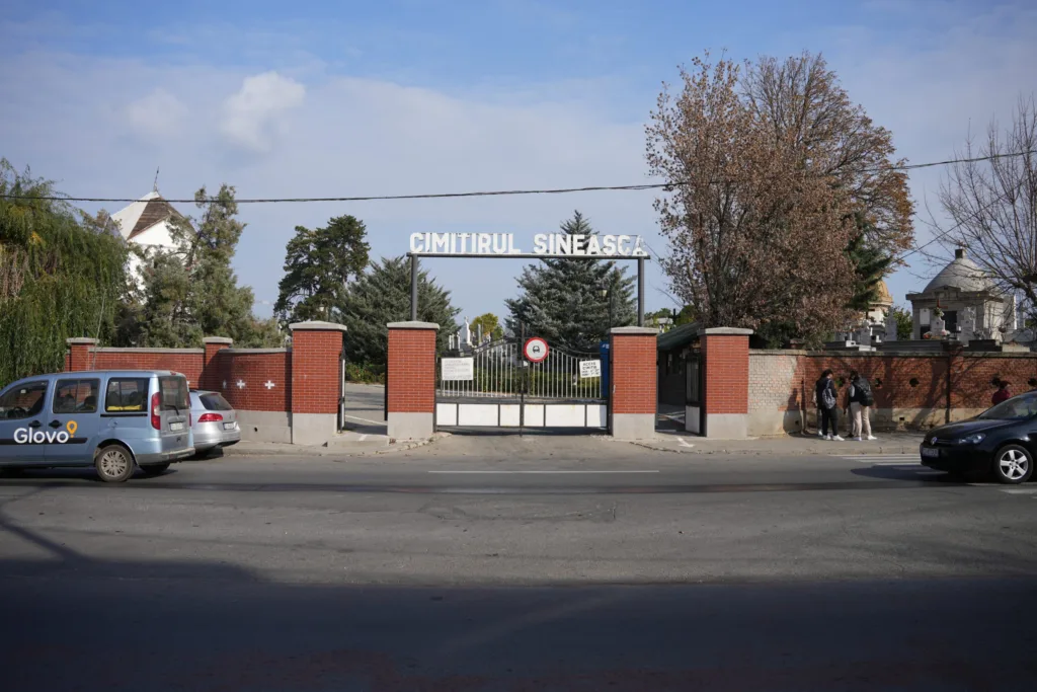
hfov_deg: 65.5
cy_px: 346
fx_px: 807
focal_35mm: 28
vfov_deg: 46.4
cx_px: 518
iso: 100
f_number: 3.5
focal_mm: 28
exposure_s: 1/1600
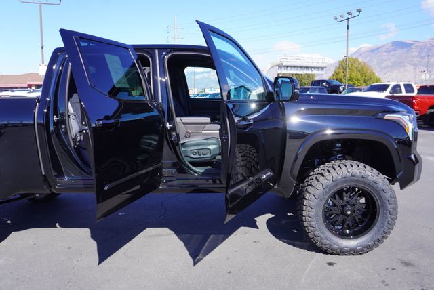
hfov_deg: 61.9
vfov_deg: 43.7
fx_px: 362
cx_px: 217
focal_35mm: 30
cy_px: 145
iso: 100
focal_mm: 20
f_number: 7.1
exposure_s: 1/100
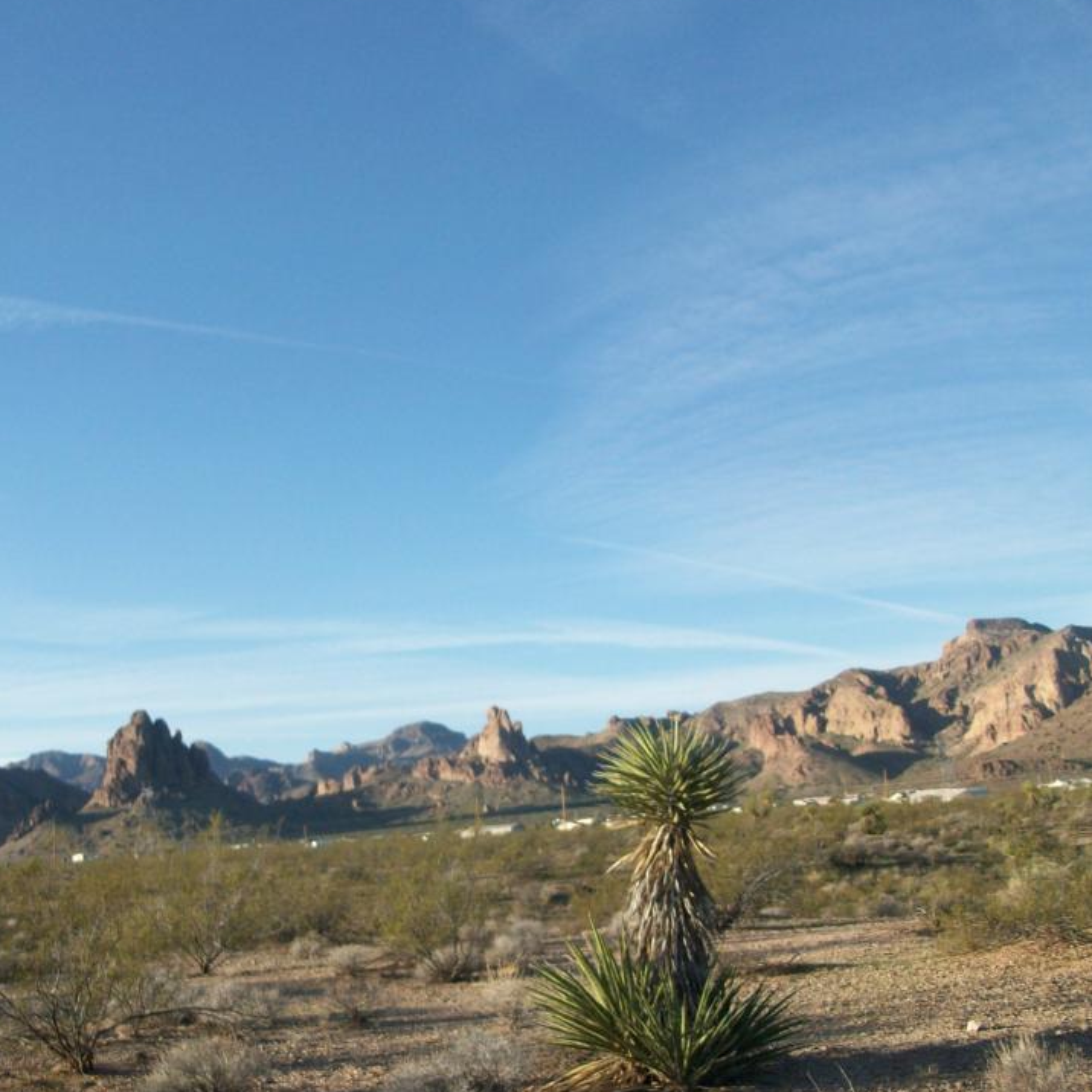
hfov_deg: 39.1
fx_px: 1535
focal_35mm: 43
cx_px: 474
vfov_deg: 39.2
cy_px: 563
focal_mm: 5.7
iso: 64
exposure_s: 1/632
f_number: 2.8
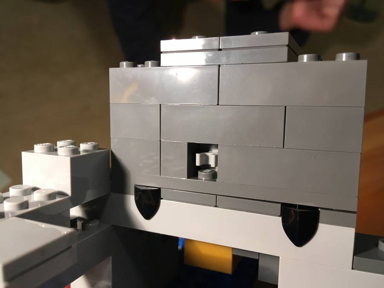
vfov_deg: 48.2
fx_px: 322
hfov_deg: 61.7
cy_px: 144
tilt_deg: -56.7
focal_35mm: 29
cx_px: 192
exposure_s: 1/33
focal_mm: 4.15
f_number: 2.2
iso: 40
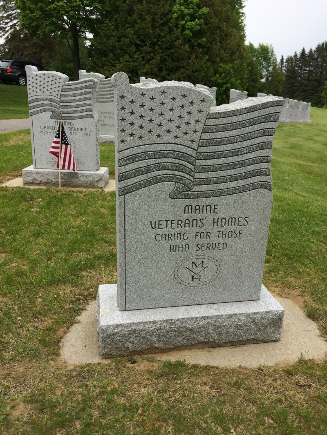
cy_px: 218
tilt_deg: -19.6
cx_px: 164
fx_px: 365
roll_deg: +1.7
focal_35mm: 29
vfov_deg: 61.6
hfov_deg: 48.2
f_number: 2.2
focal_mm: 4.15
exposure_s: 1/1642
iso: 32
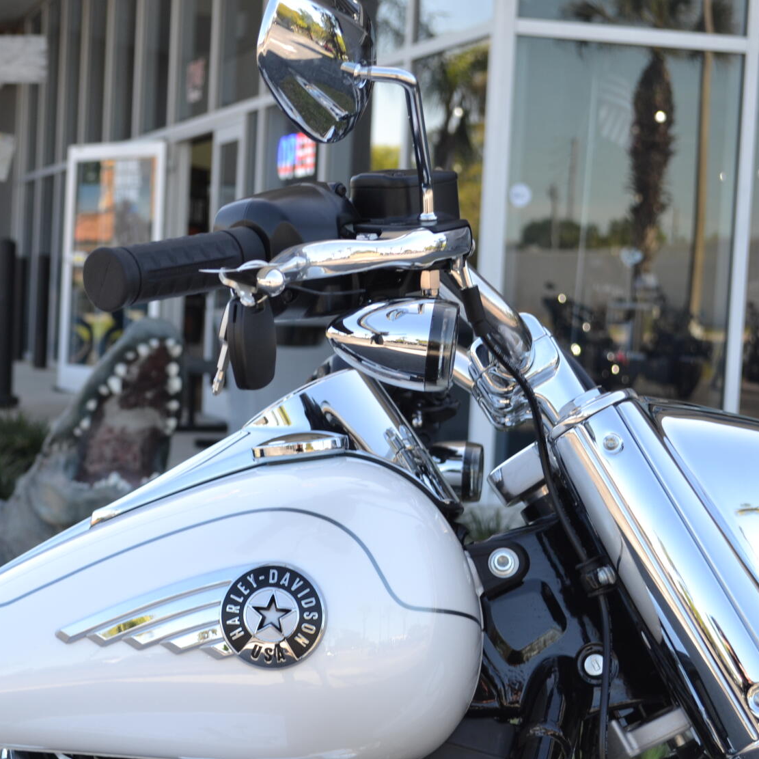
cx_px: 253
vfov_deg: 22.2
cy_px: 433
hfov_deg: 22.1
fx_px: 1935
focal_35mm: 78
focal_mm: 34
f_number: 5.6
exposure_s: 1/125
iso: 140
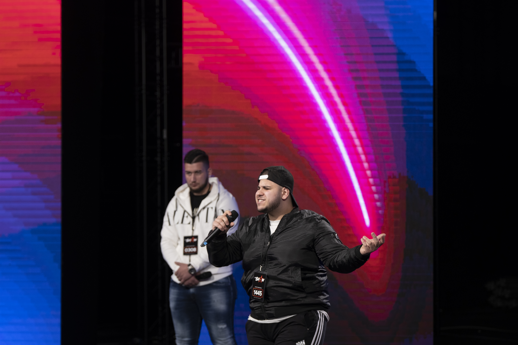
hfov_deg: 16.9
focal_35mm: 121
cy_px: 172
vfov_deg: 11.3
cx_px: 259
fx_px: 1741
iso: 800
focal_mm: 80.4
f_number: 2.8
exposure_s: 1/200
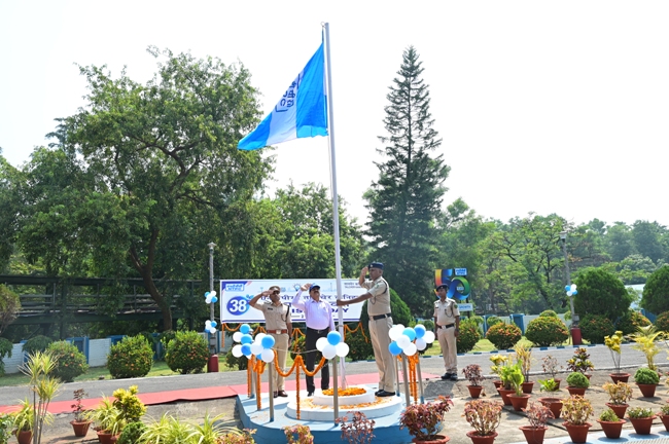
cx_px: 334
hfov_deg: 65.5
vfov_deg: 46.3
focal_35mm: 28
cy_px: 222
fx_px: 520
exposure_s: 1/125
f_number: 10
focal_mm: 28
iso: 200
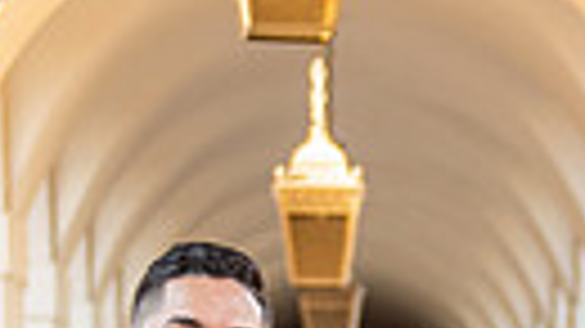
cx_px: 624
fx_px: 4404
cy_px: 847
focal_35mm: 284
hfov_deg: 7.6
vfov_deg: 4.2
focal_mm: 48
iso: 500
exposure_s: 1/250
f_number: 2.8
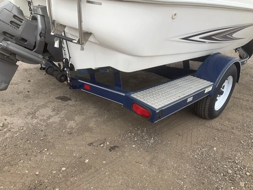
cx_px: 126
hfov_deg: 61.7
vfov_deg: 48.2
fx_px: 212
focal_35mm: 29
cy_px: 95
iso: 25
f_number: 1.8
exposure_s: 1/842
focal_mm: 3
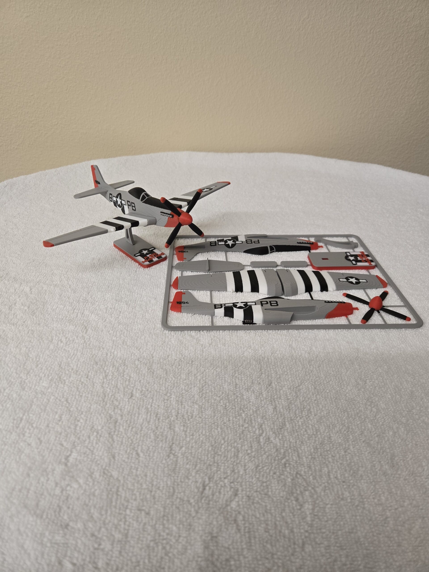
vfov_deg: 73.9
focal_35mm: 23
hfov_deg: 58.9
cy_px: 286
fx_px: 380
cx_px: 214
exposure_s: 1/180
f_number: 1.8
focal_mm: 5.4
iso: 200
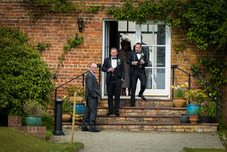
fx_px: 2388
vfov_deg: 3.6
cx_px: 137
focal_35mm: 379
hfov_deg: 5.4
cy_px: 80
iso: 100
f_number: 2.8
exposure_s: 1/1250
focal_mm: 195
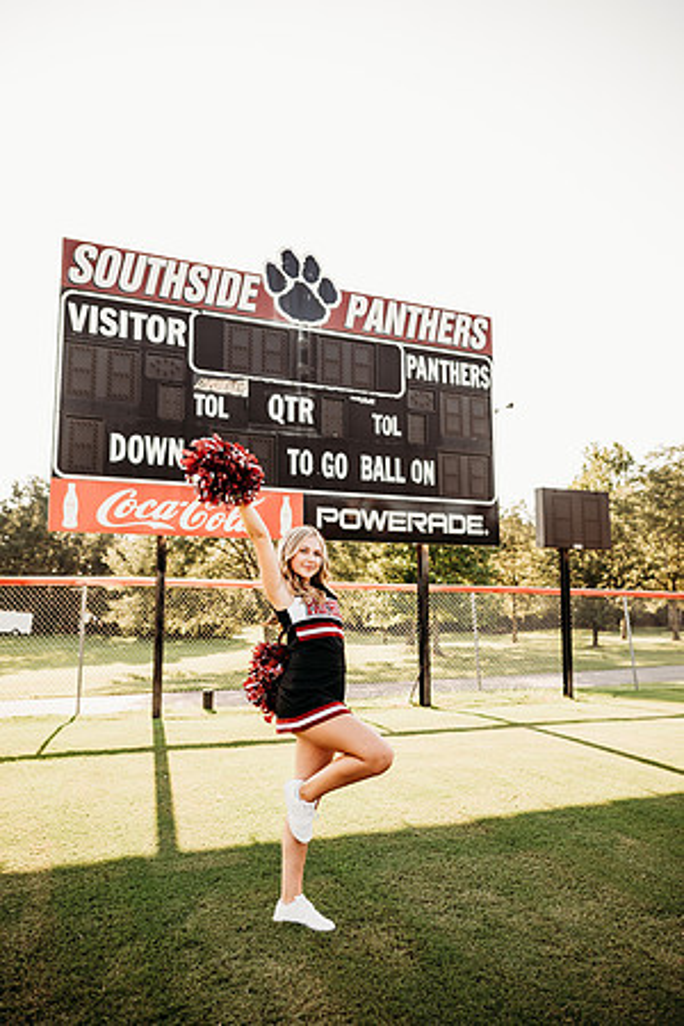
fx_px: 684
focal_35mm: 24
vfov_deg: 73.7
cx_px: 342
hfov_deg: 53.1
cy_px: 513
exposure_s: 1/640
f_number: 2.8
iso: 200
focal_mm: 24
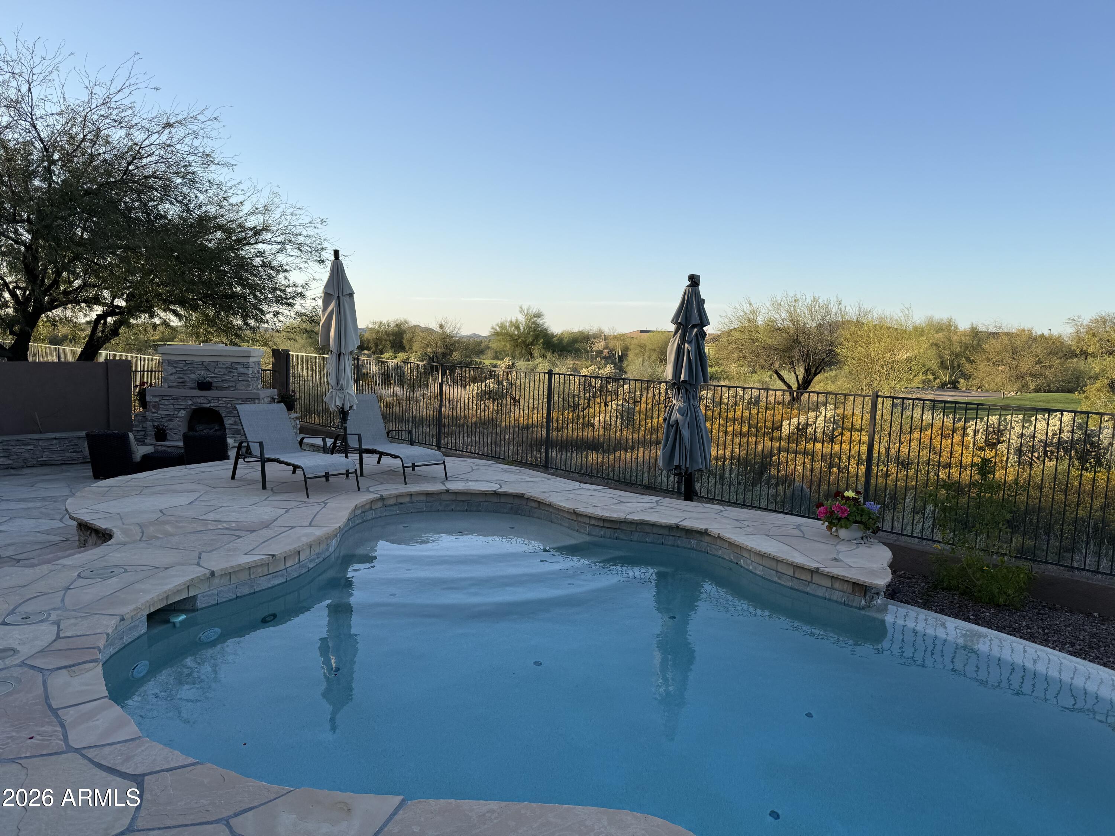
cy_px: 418
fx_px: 773
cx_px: 558
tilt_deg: -6.0
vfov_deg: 56.8
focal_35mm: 24
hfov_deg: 71.6
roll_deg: -1.8
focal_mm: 6.76
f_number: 1.78
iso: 80
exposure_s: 1/1901
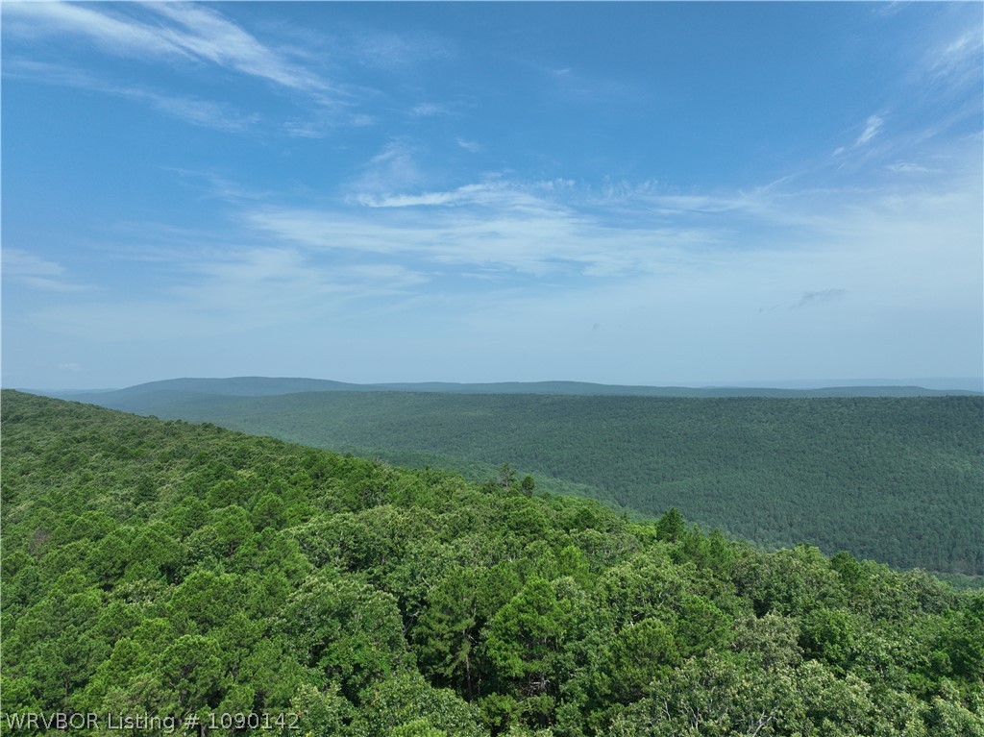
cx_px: 492
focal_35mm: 24
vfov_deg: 56.8
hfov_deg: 71.6
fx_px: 682
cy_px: 368
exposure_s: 1/1600
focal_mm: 12.29
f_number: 2.8
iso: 100
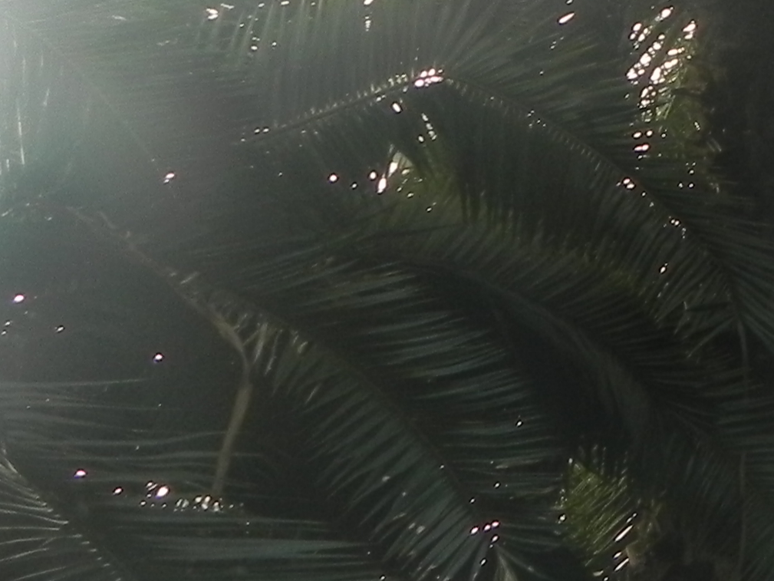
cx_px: 855
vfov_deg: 15.3
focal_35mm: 94
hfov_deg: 19.9
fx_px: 2102
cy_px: -54
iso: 160
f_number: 4
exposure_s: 1/120
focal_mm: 4.6
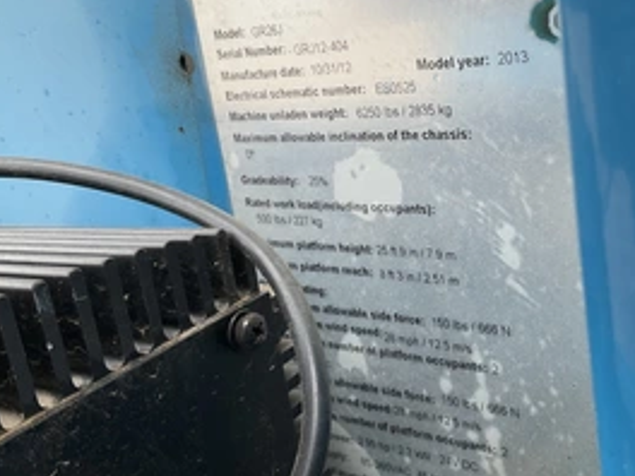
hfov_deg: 42.3
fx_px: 807
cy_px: 204
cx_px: 428
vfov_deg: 32.8
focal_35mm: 44
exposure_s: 1/174
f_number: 1.8
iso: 20
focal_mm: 3
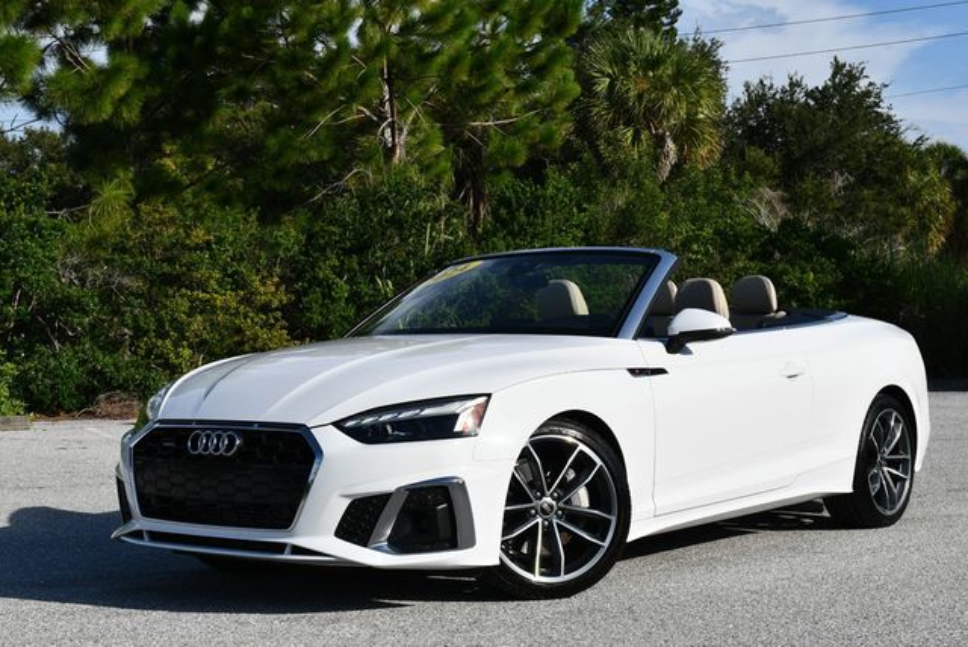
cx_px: 484
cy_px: 324
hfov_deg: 33.4
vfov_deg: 22.7
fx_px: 1615
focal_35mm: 60
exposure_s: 1/320
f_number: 9
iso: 100
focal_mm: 30
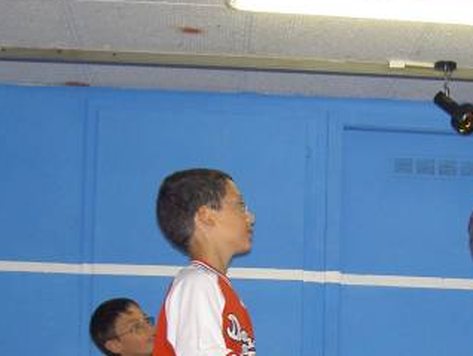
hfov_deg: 19.9
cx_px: 351
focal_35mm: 98
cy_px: 390
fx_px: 1340
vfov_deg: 14.8
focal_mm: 8
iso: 100
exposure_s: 1/60
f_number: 2.8
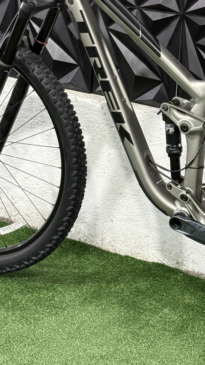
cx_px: 173
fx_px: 928
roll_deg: -3.8
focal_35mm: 96
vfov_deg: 22.0
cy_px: 90
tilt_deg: -14.5
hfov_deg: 12.5
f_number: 1.78
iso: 250
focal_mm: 6.76
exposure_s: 1/60
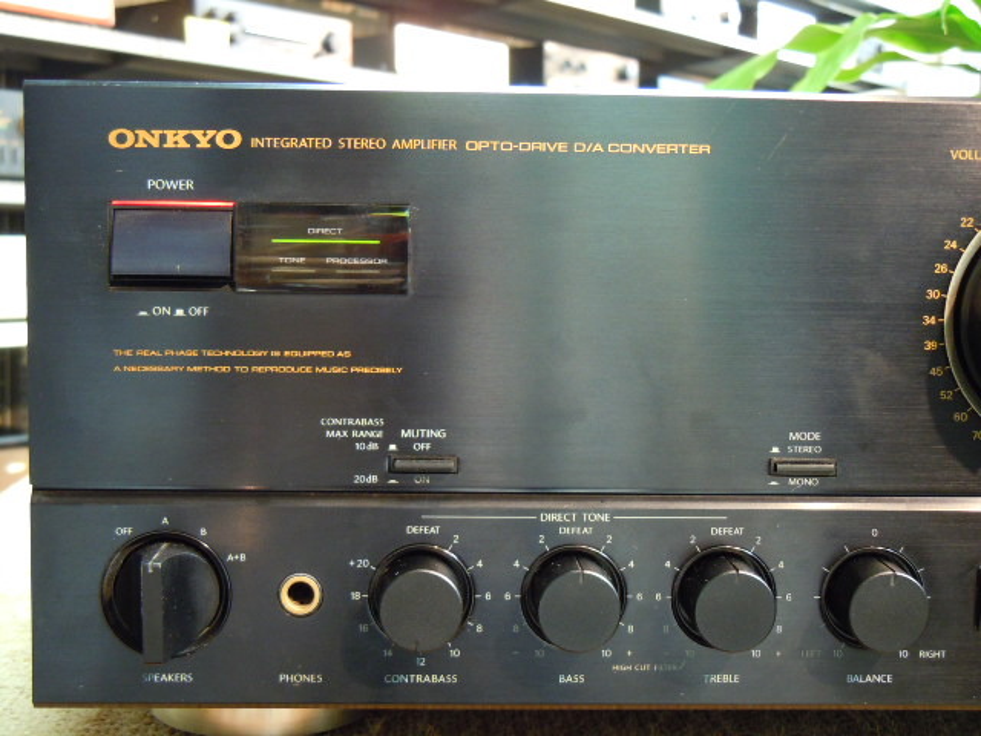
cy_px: 368
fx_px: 1474
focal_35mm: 52
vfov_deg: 28.0
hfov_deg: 36.8
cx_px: 490
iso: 400
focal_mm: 9.3
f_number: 3.9
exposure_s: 1/1.6
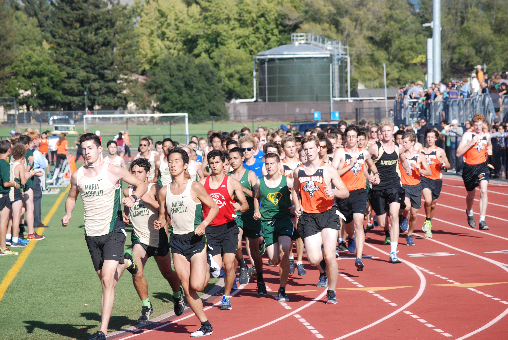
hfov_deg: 13.0
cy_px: 170
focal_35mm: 158
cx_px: 254
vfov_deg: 8.7
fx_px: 2225
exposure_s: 1/1000
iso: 400
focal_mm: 105
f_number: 8
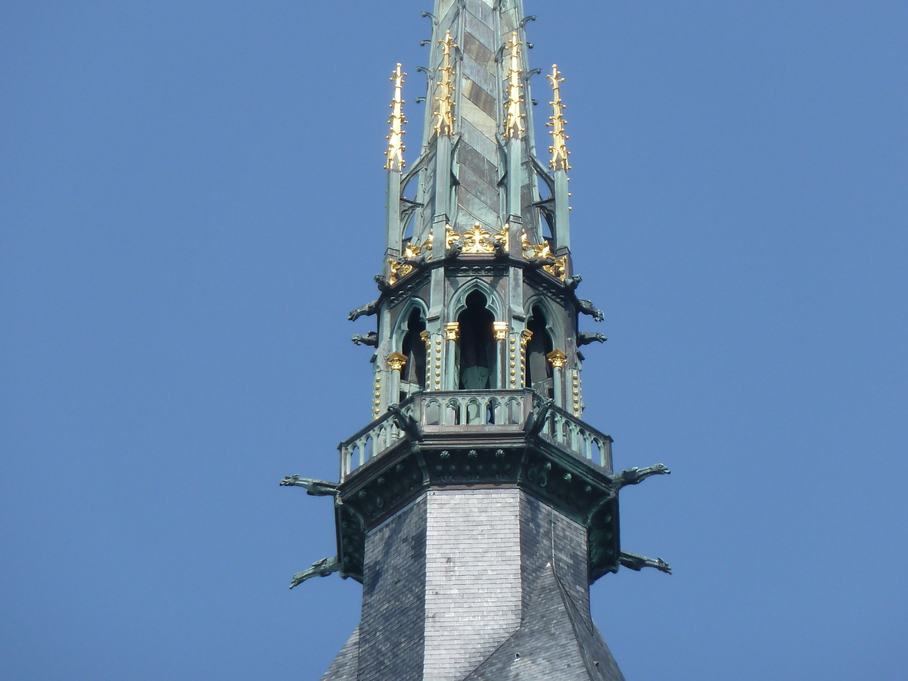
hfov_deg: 5.0
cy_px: 340
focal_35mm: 399
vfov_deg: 3.7
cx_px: 454
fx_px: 10466
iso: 80
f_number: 4.9
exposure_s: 1/400
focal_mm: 49.2
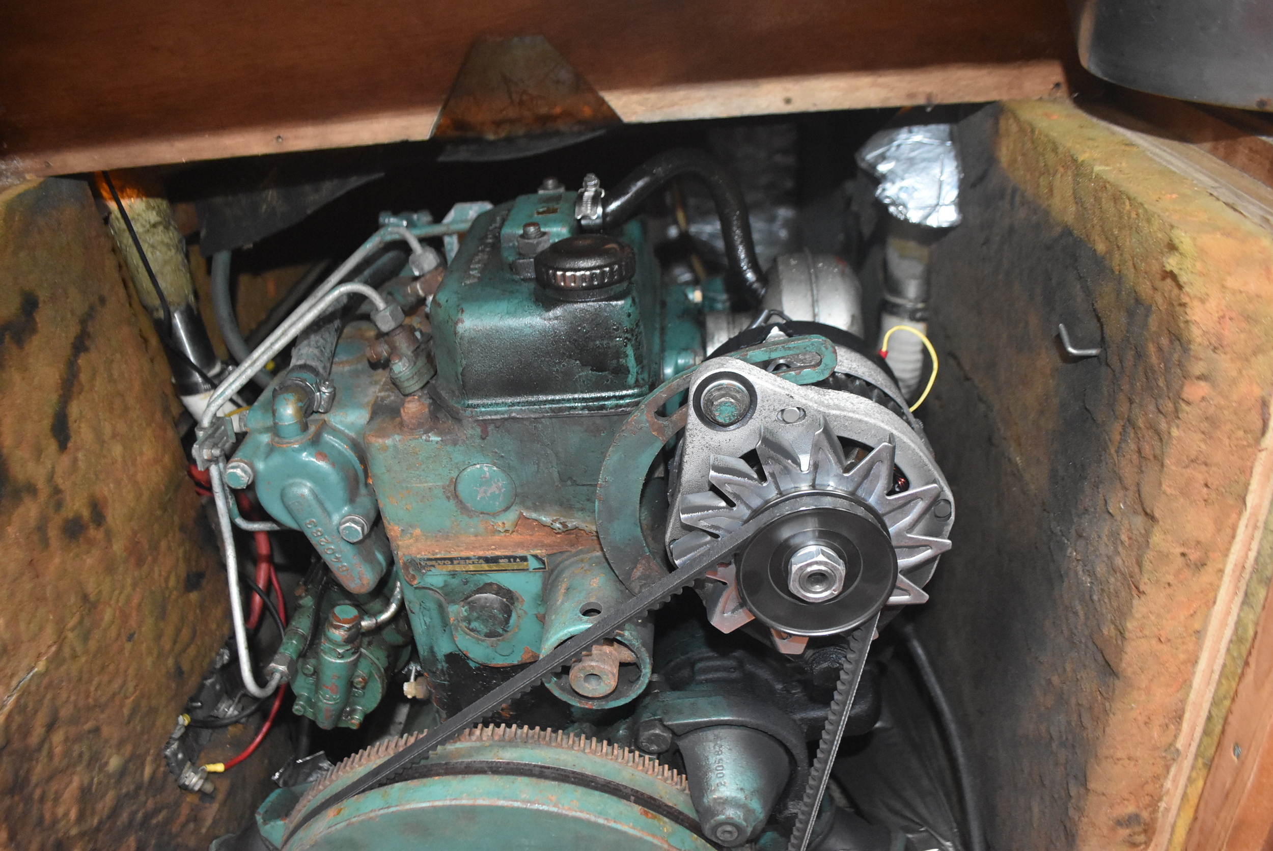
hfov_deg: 67.3
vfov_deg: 48.0
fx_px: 955
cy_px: 426
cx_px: 636
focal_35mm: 27
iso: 3600
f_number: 3.5
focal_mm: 18
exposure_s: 1/60
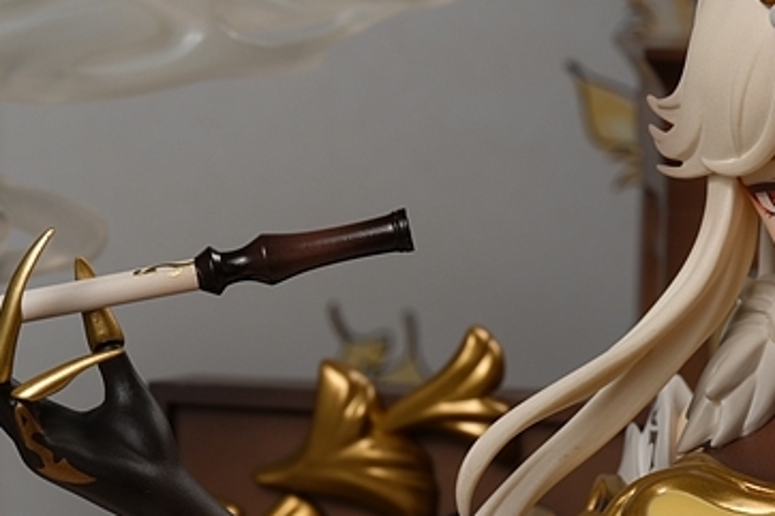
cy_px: 439
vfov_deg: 6.9
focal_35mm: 198
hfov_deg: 10.4
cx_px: 475
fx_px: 4260
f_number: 13
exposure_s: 1/2.5
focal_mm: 70
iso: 100
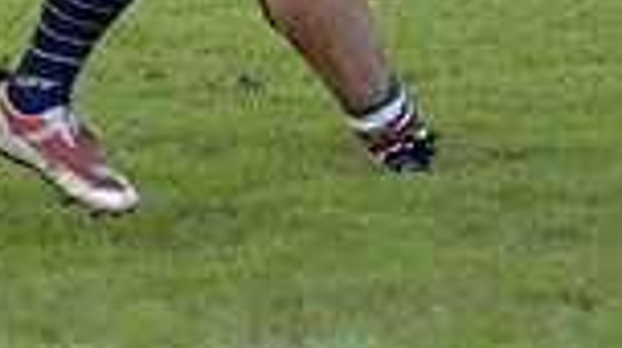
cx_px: -540
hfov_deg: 2.0
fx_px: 17787
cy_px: -403
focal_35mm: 1080
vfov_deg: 1.1
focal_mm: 270
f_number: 4
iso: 640
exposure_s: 1/640
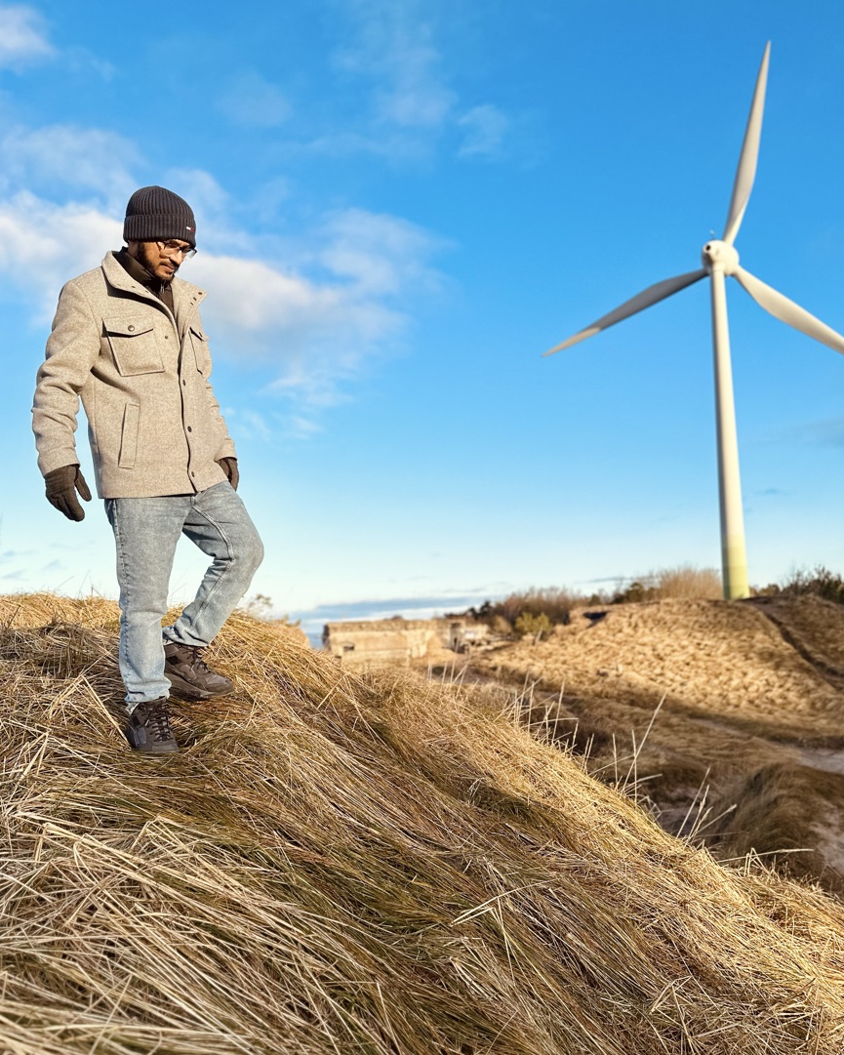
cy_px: 553
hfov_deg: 54.9
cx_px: 407
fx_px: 812
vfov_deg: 66.0
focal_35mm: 26
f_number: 1.78
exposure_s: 1/2591
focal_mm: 6.86
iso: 80
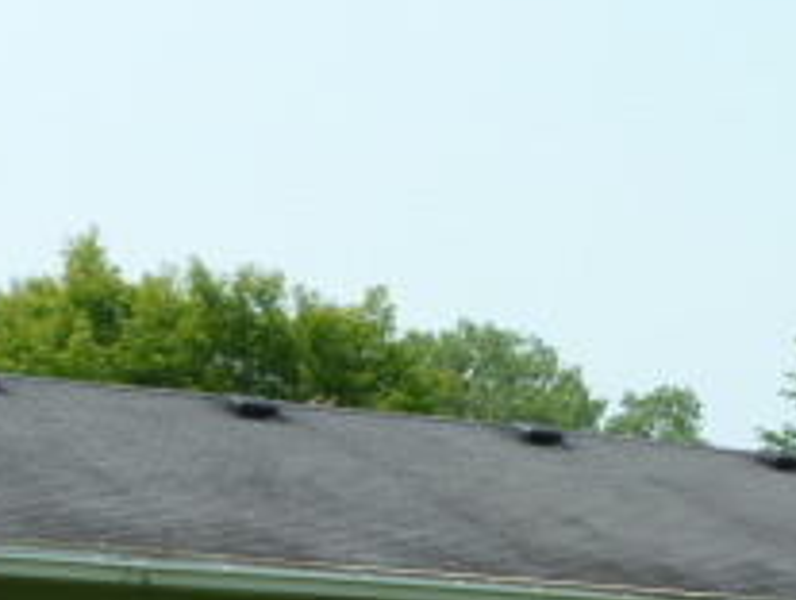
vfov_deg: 13.3
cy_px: 769
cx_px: 438
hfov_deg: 18.2
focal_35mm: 108
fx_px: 2488
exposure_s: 1/160
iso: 80
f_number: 5.6
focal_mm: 6.3
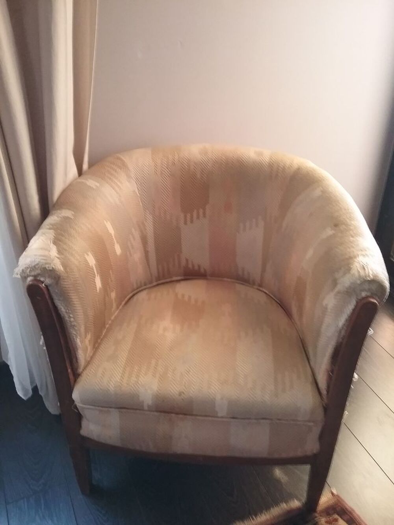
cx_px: 197
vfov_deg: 58.3
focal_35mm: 31
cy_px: 262
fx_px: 470
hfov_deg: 45.4
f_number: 2.2
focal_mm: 3.3
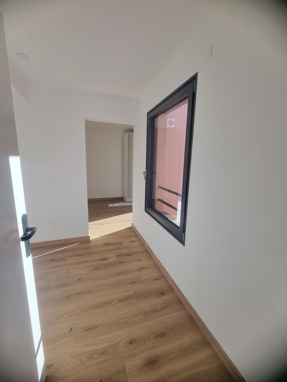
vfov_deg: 106.2
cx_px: 144
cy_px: 191
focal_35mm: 13
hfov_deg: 89.9
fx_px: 144
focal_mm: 2.2
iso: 50
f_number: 2.2
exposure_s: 1/444
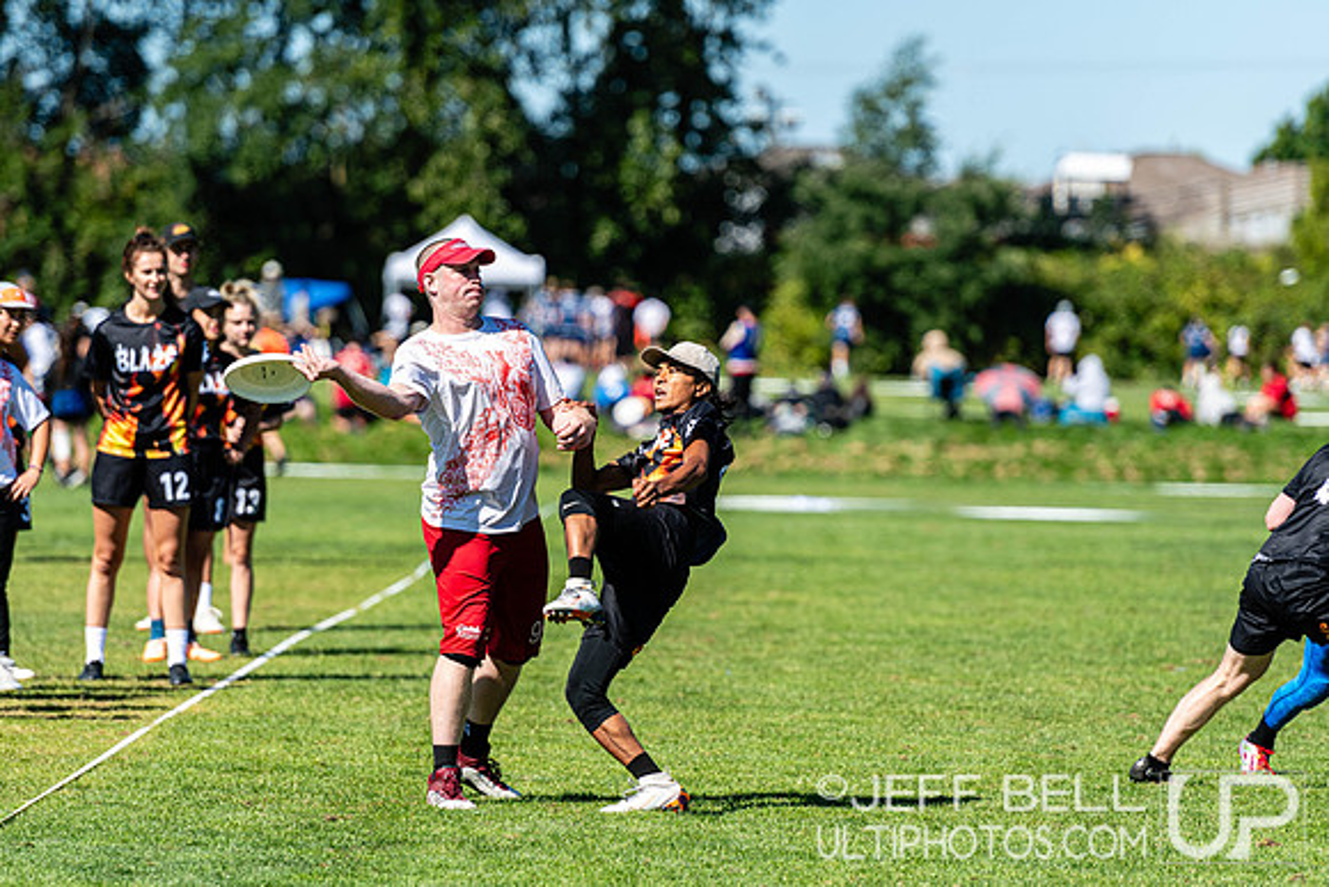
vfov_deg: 4.6
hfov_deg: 6.9
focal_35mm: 300
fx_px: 11077
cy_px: 444
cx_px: 664
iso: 100
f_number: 3.2
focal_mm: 200
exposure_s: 1/1600
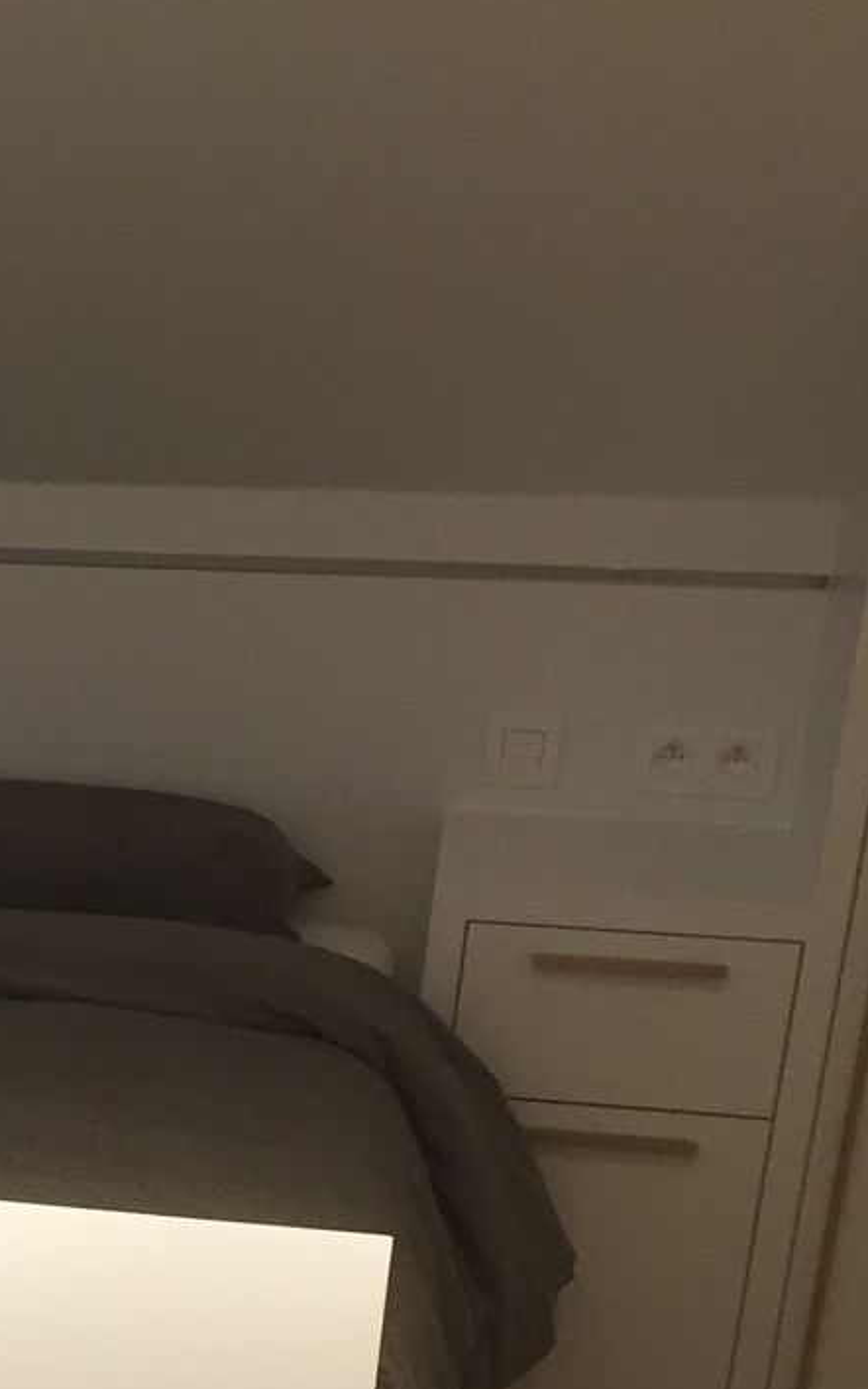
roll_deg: -0.1
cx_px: -715
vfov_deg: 22.8
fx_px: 3292
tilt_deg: -22.4
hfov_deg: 13.4
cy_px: 1430
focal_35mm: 87
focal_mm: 4.15
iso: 125
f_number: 2.2
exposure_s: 1/33
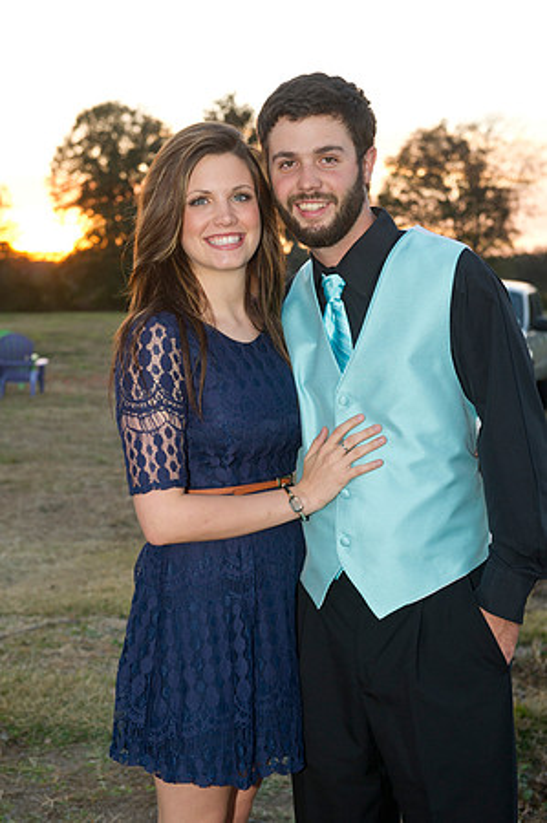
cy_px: 412
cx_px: 274
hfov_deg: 23.3
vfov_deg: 34.5
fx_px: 1325
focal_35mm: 58
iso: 640
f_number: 5
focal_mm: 58
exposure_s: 1/160
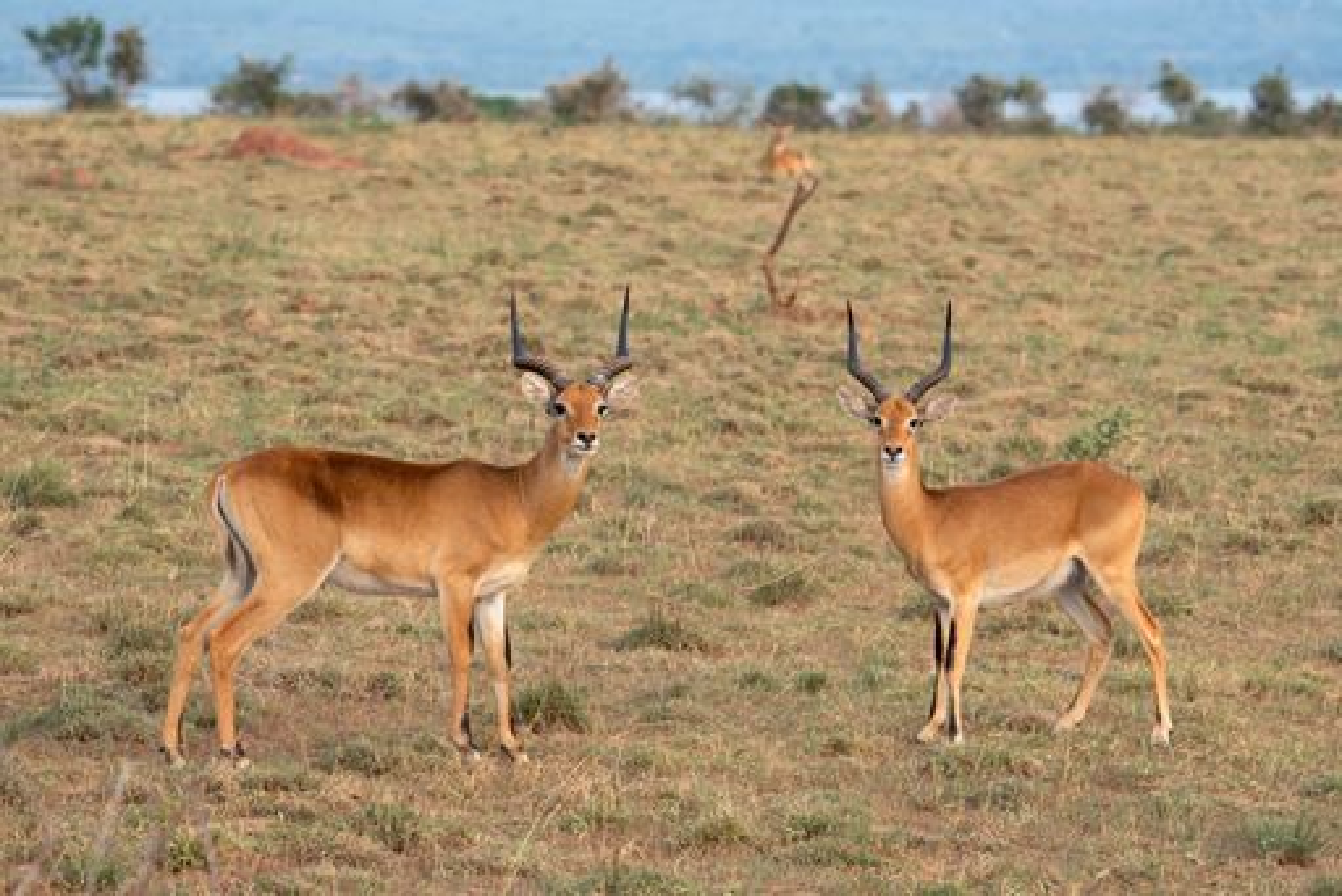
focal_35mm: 189
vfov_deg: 7.3
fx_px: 7049
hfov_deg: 10.9
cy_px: 448
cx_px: 671
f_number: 7.1
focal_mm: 189
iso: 200
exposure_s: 1/125
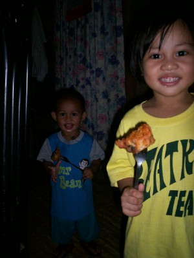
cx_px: 97
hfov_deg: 39.7
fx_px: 269
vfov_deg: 51.4
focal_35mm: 36
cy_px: 129
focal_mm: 5.9
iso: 140
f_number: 4.5
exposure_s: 1/64
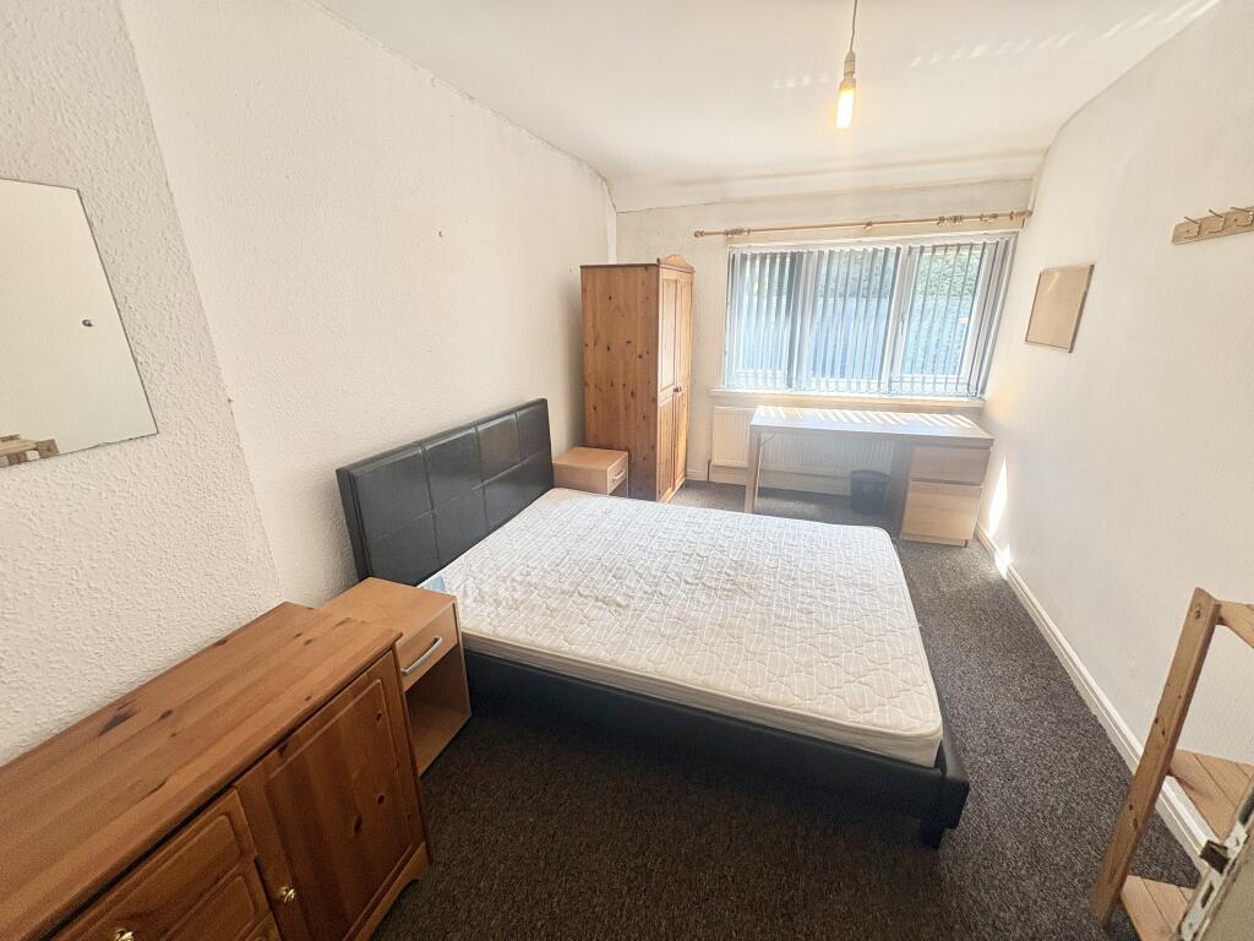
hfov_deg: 102.1
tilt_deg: -19.3
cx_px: 627
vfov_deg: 85.7
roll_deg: +3.1
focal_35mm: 14
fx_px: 507
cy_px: 470
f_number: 2.2
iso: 100
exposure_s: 1/100
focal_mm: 2.22
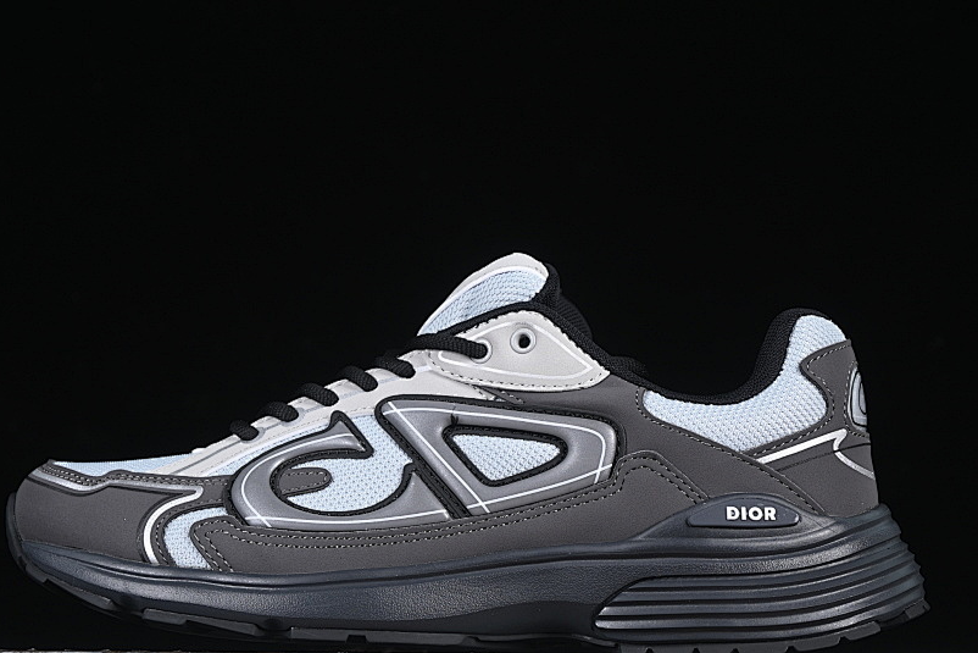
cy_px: 381
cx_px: 477
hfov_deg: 20.2
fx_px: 2744
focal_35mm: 101
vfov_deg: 13.6
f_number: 6.3
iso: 160
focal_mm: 50
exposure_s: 1/80
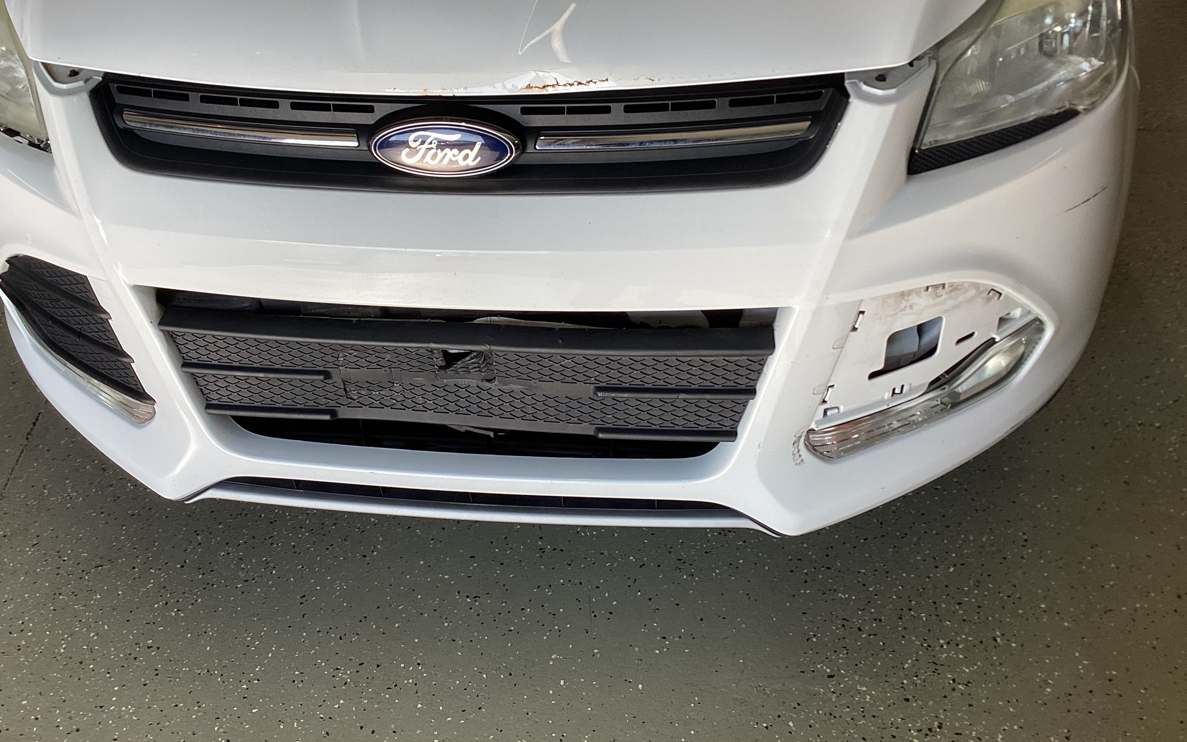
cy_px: 339
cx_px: 543
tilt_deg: -33.8
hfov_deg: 53.9
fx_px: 1165
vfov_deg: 35.3
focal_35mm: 36
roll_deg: +1.3
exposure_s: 1/207
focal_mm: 3.3
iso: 25
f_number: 2.4
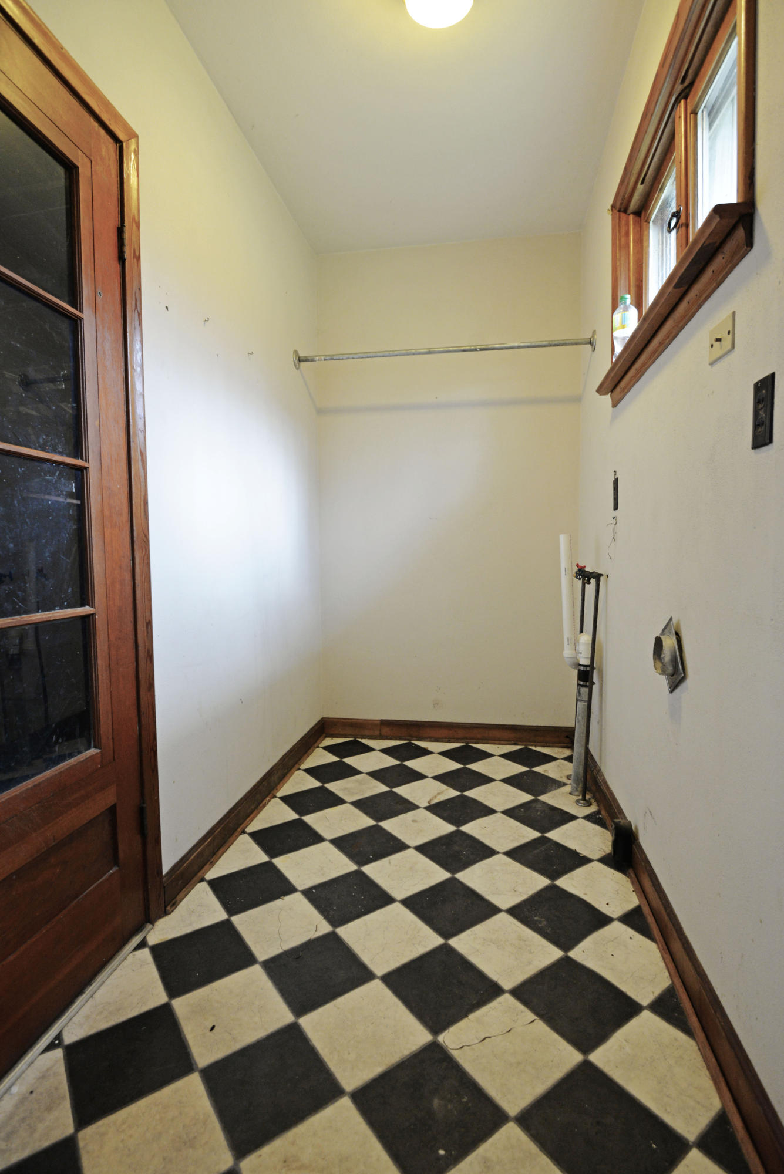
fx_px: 555
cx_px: 392
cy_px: 587
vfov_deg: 93.3
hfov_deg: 70.5
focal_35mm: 17
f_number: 4
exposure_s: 1/30
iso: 1000
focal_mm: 17
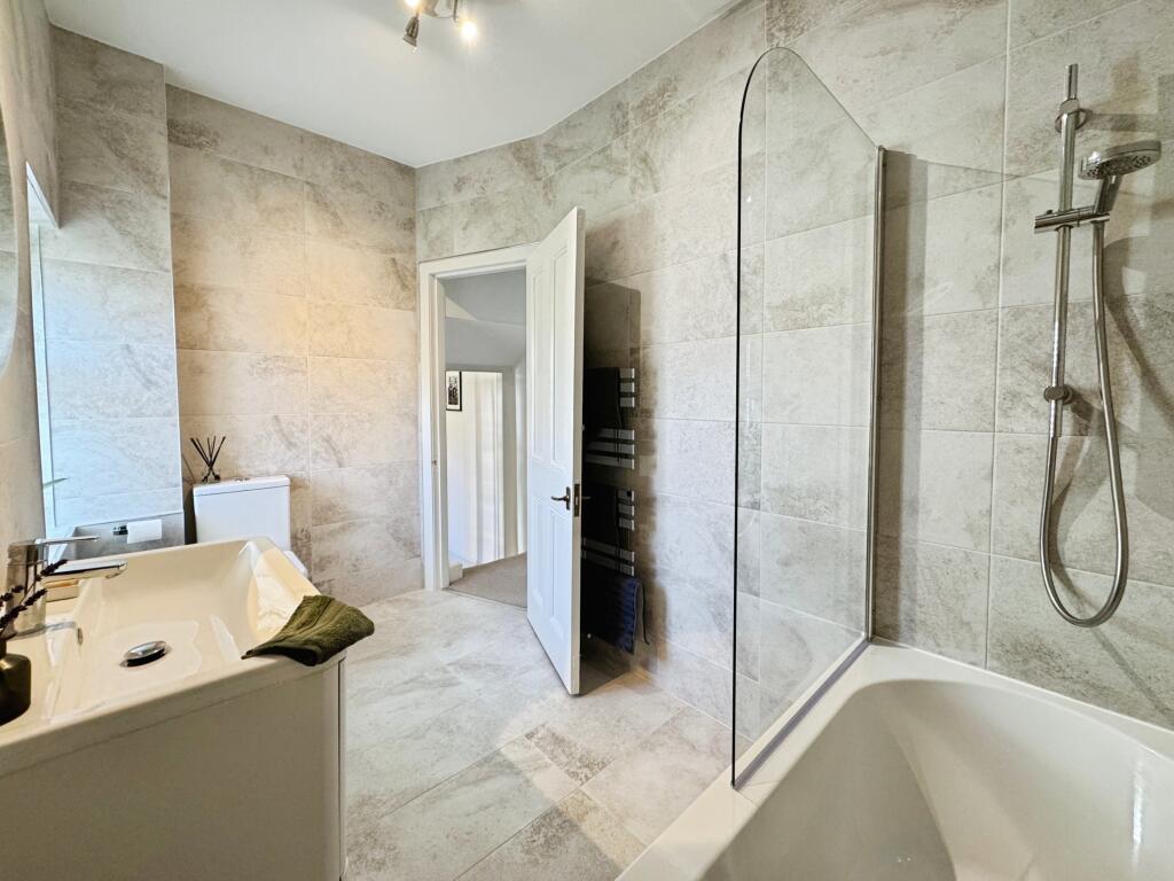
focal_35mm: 14
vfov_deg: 85.7
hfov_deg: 102.1
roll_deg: +0.2
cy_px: 440
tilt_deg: -5.0
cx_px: 587
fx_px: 475
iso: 200
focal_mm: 2.22
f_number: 2.2
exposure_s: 1/100
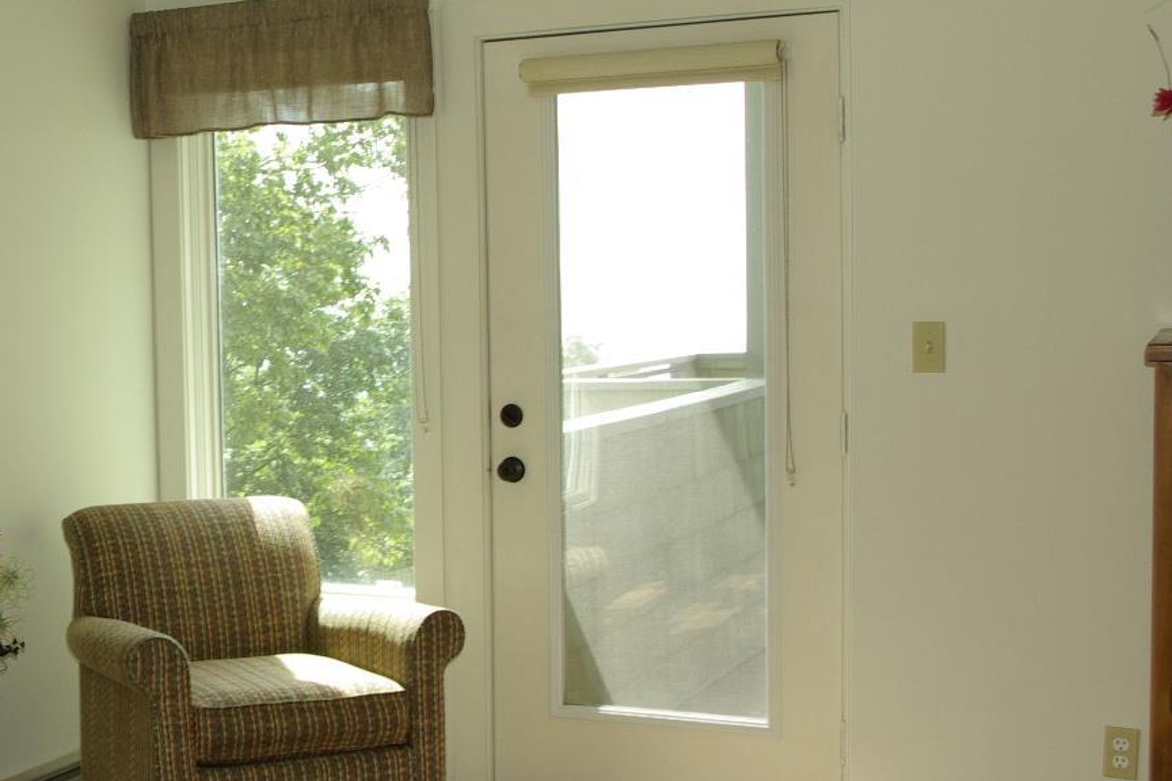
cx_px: 102
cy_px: 408
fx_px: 1856
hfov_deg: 33.1
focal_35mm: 57
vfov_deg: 23.8
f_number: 8
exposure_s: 1/125
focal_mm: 18
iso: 400
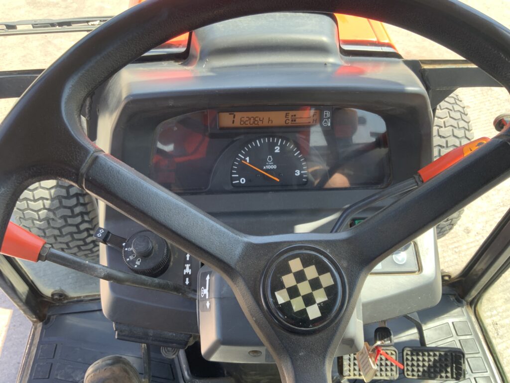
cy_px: 192
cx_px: 255
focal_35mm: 29
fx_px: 427
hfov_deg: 61.7
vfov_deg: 48.2
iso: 20
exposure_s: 1/122
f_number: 1.8
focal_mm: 3
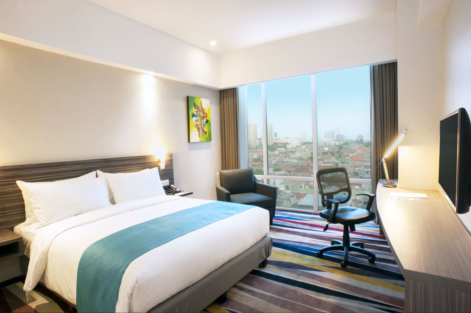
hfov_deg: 84.0
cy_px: 156
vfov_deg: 61.9
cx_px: 236
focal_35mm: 20
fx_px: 261
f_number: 22
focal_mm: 20
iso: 100
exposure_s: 6
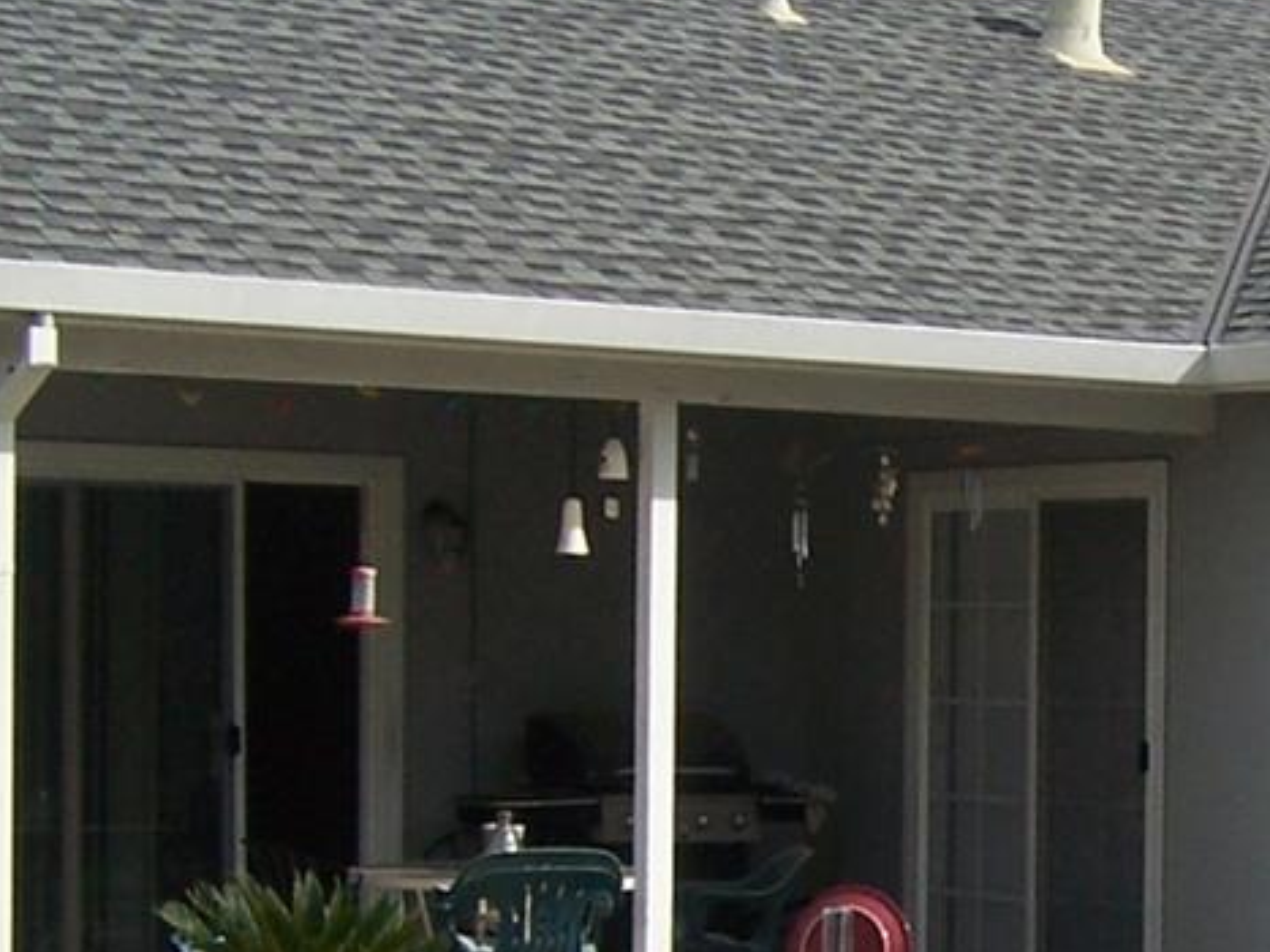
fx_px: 3888
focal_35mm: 106
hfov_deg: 18.0
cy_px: 797
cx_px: 1333
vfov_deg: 13.9
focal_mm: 5.5
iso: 80
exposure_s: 1/1000
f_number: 4
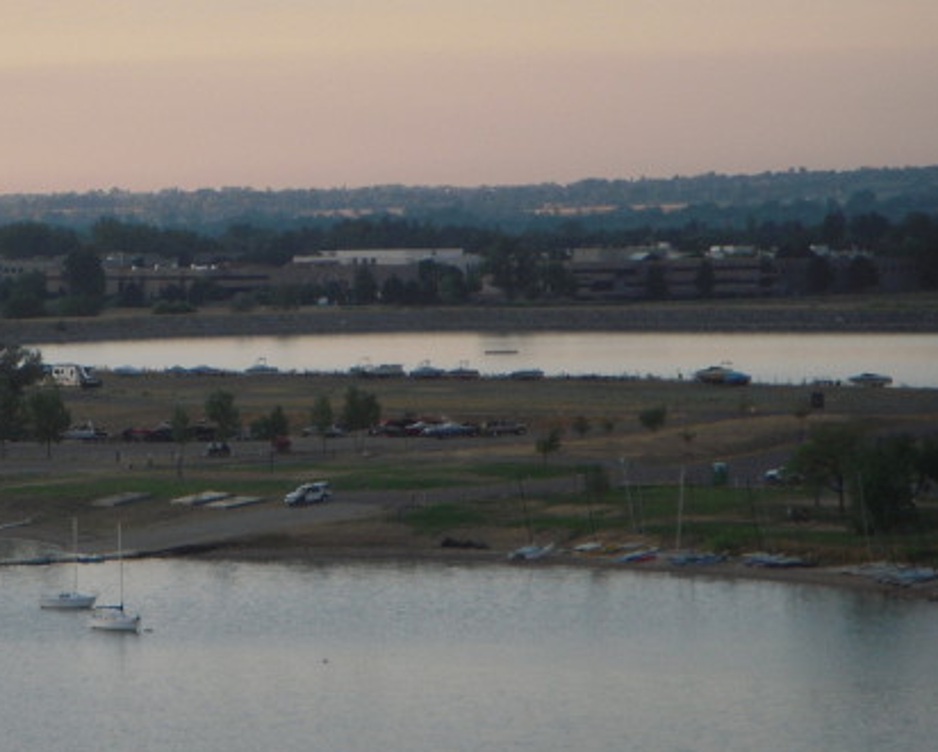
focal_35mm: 216
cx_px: 168
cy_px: 283
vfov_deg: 7.2
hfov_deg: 8.9
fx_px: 5999
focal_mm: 18.9
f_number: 4.2
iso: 100
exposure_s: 1/320
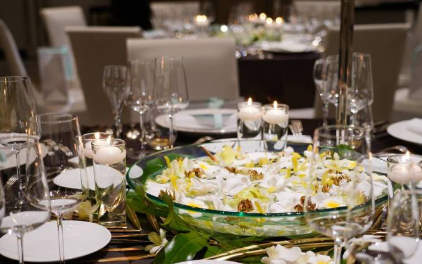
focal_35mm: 59
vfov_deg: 22.0
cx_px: 229
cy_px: 140
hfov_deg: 34.5
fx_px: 678
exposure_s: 1/200
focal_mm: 49
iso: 1600
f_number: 4
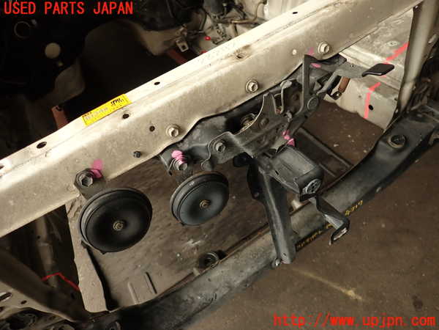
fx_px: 317
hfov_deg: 69.4
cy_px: 165
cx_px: 220
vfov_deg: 54.9
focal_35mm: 25
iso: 100
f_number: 2
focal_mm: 4.5
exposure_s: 1/80
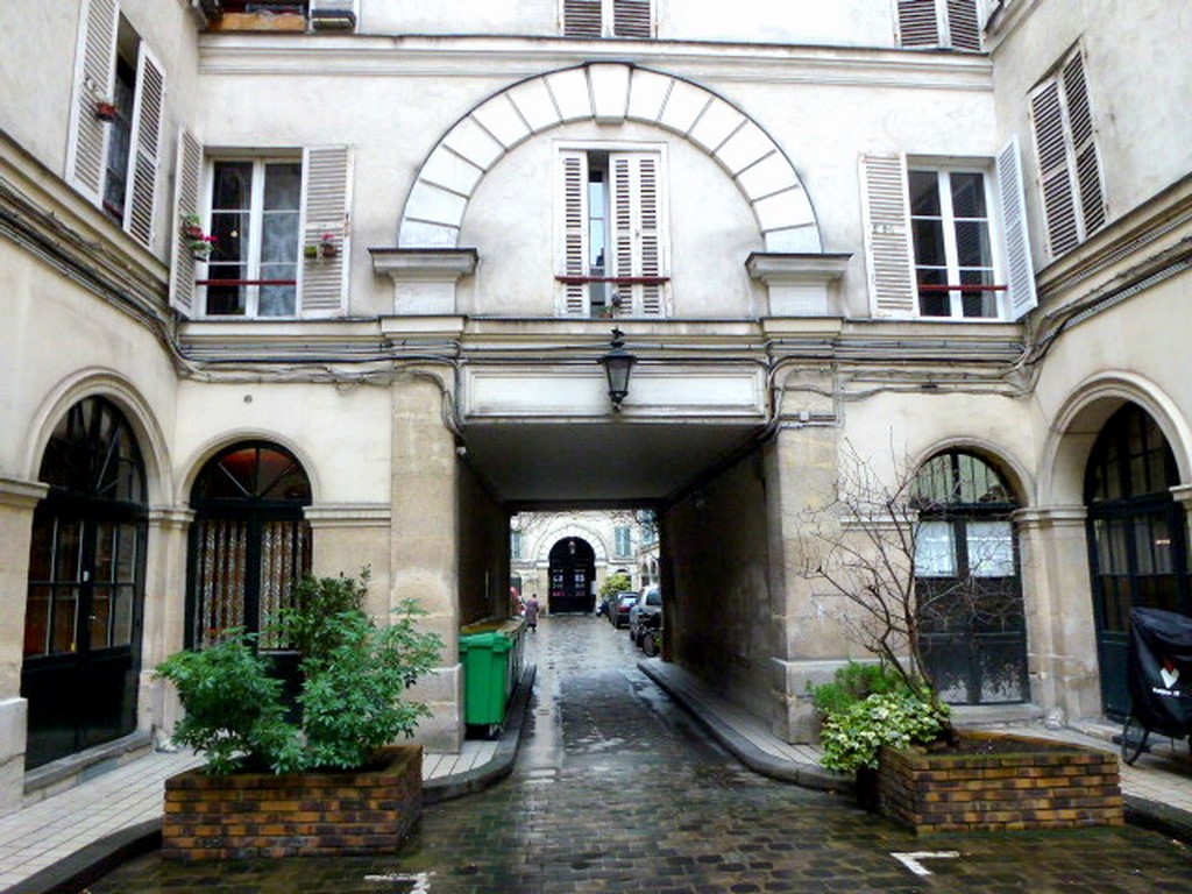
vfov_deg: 56.8
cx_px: 596
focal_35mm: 24
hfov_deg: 71.6
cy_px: 447
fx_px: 826
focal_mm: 4.3
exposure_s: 1/60
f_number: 3.3
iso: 160
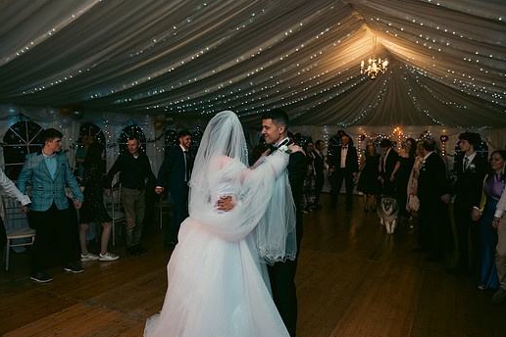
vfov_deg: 47.9
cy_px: 173
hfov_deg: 67.4
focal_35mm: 27
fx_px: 379
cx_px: 251
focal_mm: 24
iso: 800
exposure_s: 1/160
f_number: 3.5
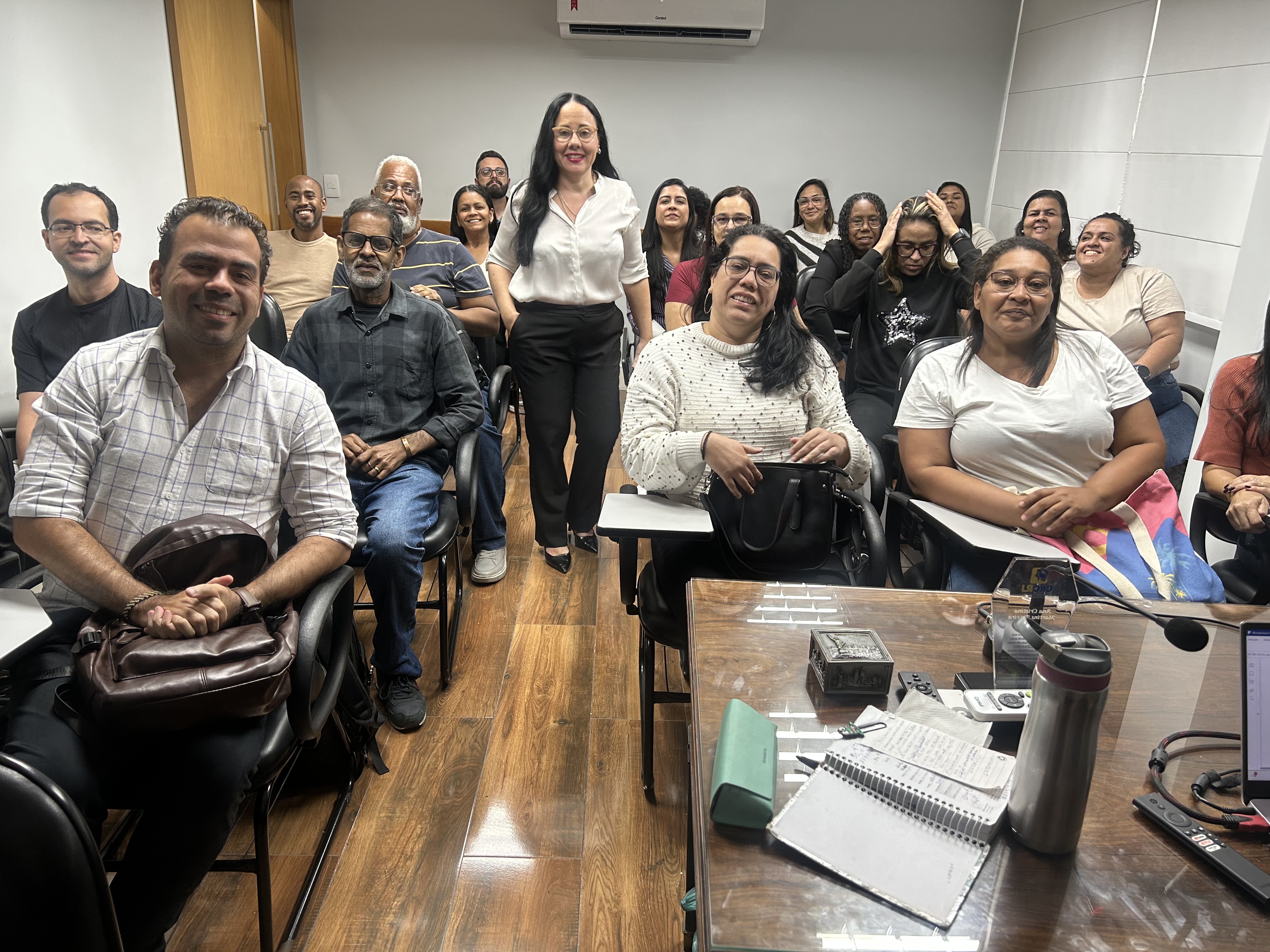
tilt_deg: -19.6
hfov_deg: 67.3
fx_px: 954
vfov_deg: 53.1
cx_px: 635
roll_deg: -1.1
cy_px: 476
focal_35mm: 26
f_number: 1.5
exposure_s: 1/60
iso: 100
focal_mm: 5.7
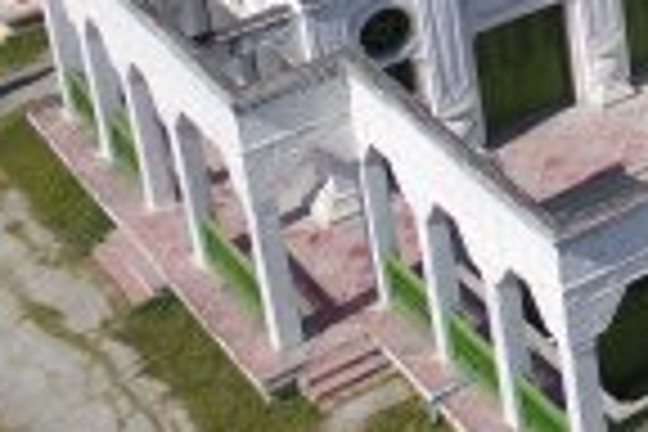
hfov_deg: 16.2
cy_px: -351
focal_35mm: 102
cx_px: 1242
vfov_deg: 12.3
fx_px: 1836
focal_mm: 16
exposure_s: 1/320
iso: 100
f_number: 7.1
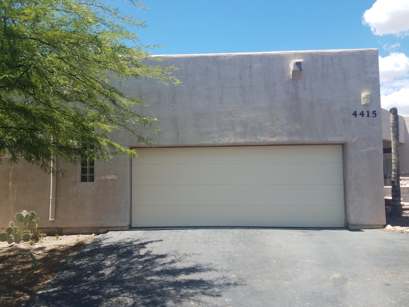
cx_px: 204
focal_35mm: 26
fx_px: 307
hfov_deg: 67.3
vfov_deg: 53.1
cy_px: 154
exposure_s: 1/1312
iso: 40
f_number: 1.7
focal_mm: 4.2
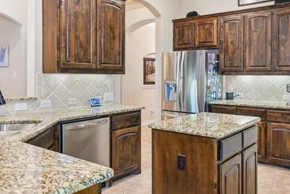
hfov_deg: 60.1
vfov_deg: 42.3
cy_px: 75
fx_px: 248
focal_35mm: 31
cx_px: 175
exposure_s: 1/5
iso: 400
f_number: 8
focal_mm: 19.5
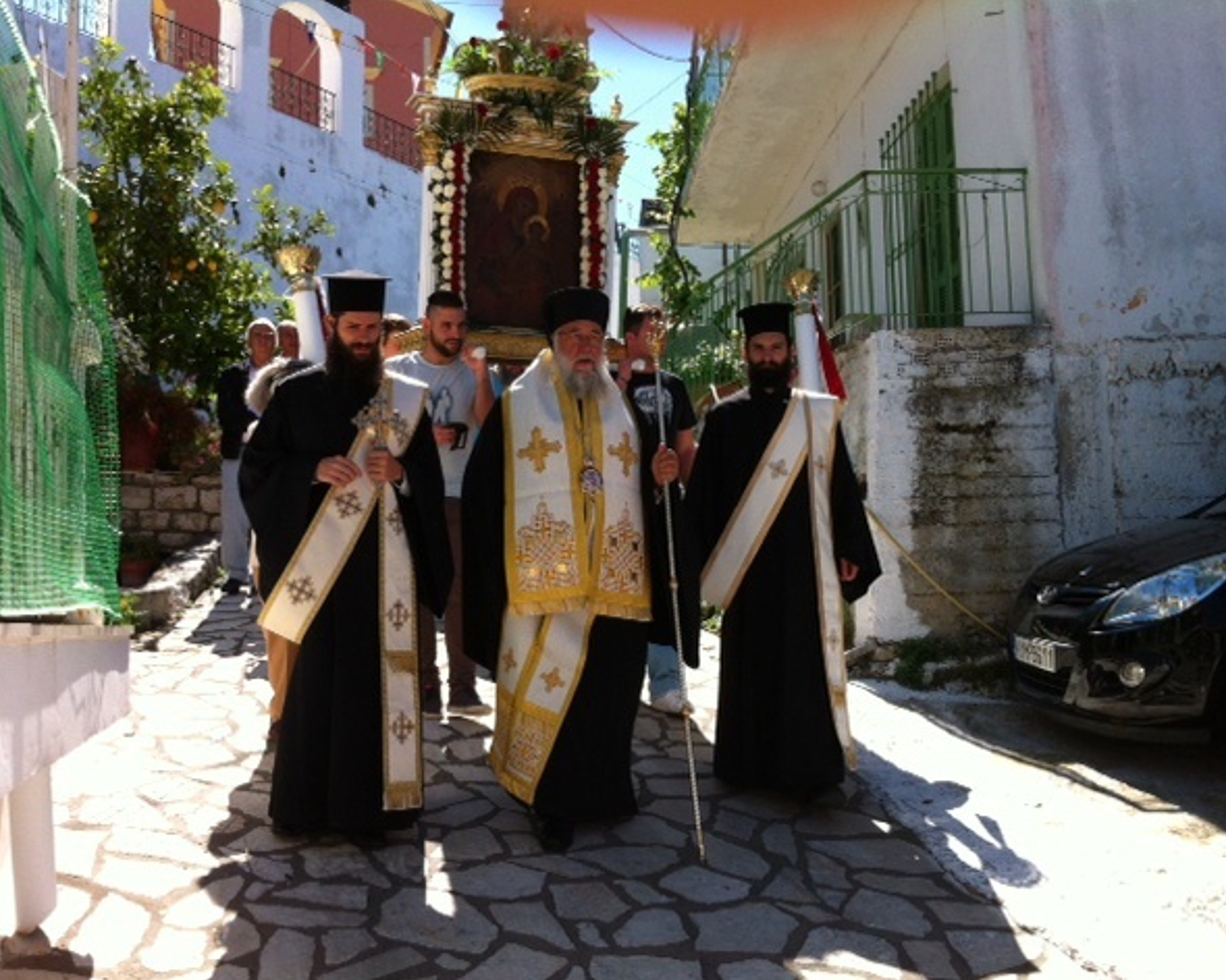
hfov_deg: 49.1
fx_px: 1343
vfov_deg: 40.1
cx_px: 605
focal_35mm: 37
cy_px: 490
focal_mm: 3.85
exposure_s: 1/718
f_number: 2.8
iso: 80
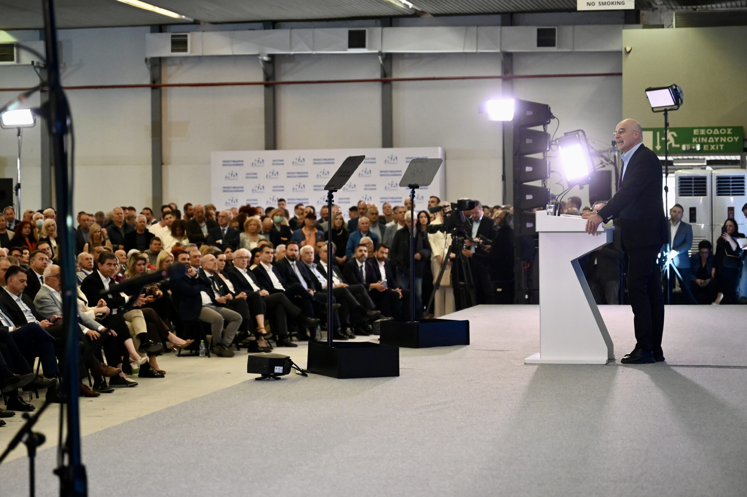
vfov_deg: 19.4
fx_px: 1451
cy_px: 248
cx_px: 374
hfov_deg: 28.9
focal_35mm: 70
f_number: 2.8
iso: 4000
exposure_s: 1/800
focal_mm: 70
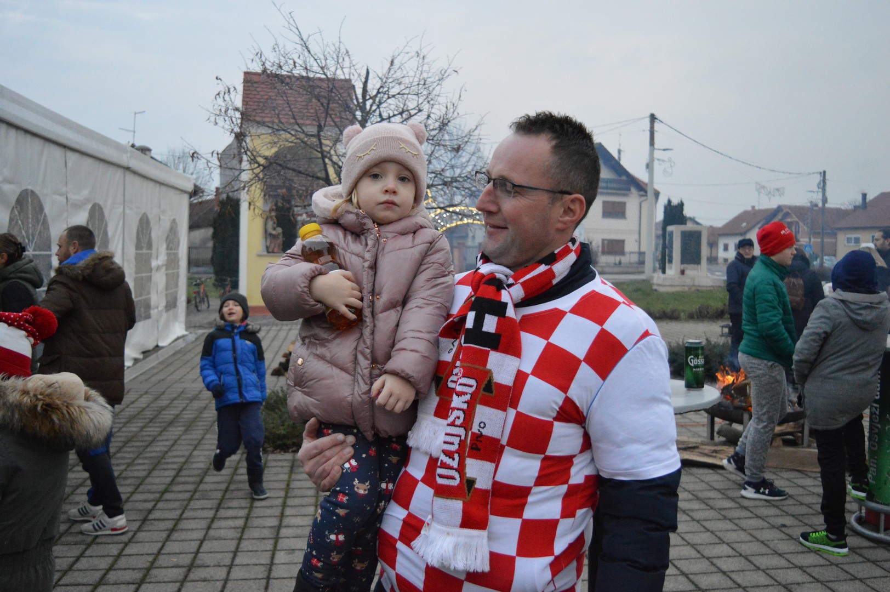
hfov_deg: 53.2
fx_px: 889
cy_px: 296
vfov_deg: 36.8
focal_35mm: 36
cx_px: 445
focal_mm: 24
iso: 3200
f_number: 4
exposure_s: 1/1250
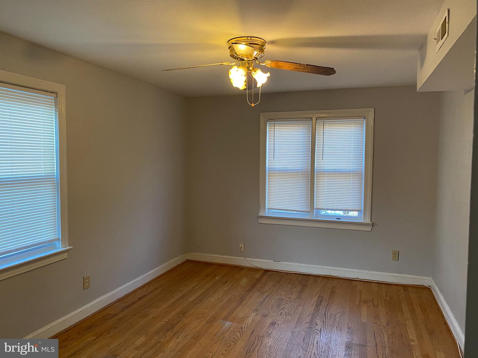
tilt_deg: -2.8
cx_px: 239
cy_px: 179
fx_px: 359
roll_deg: -1.2
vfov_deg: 53.1
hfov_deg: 67.3
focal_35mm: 26
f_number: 1.8
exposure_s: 1/60
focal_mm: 4.25
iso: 200
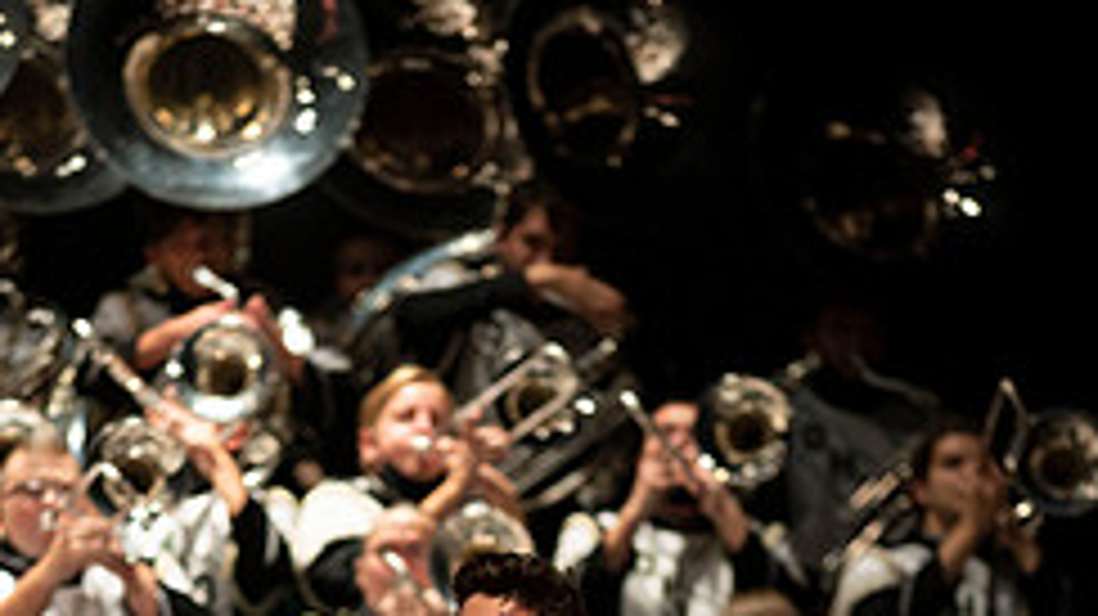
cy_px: 863
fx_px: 16879
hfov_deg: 3.7
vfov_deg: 2.1
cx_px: 443
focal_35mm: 580
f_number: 2.8
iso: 3200
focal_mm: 300
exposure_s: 1/500
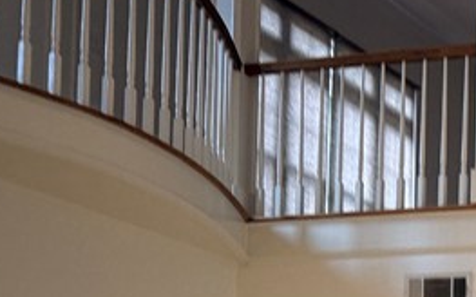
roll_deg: +0.2
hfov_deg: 17.1
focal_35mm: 99
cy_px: 554
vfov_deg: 12.0
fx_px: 1283
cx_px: 871
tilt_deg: +2.0
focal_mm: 6.76
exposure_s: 1/60
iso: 160
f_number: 1.78
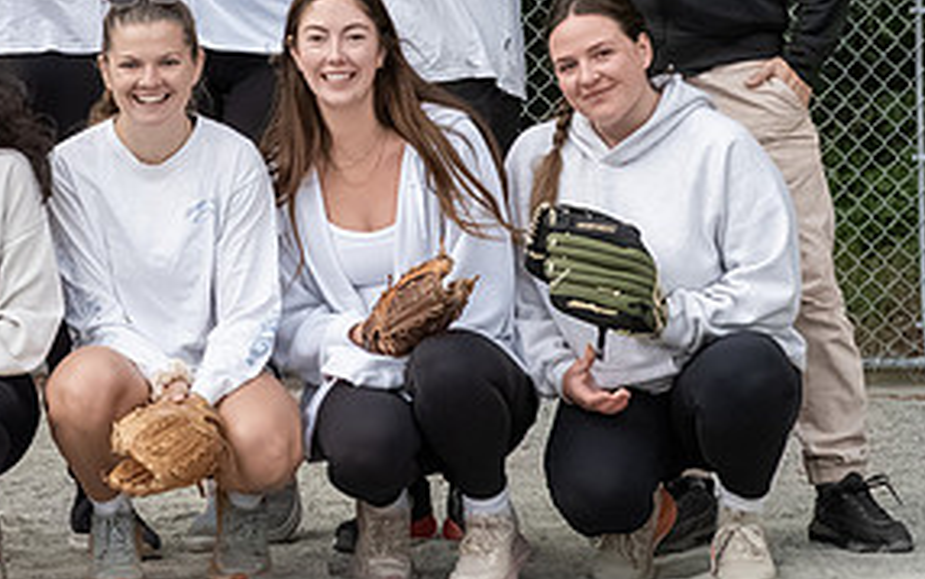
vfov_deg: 7.2
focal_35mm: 183
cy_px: 67
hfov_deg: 11.4
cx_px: 133
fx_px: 4615
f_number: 5.6
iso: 4000
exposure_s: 1/1600
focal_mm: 40
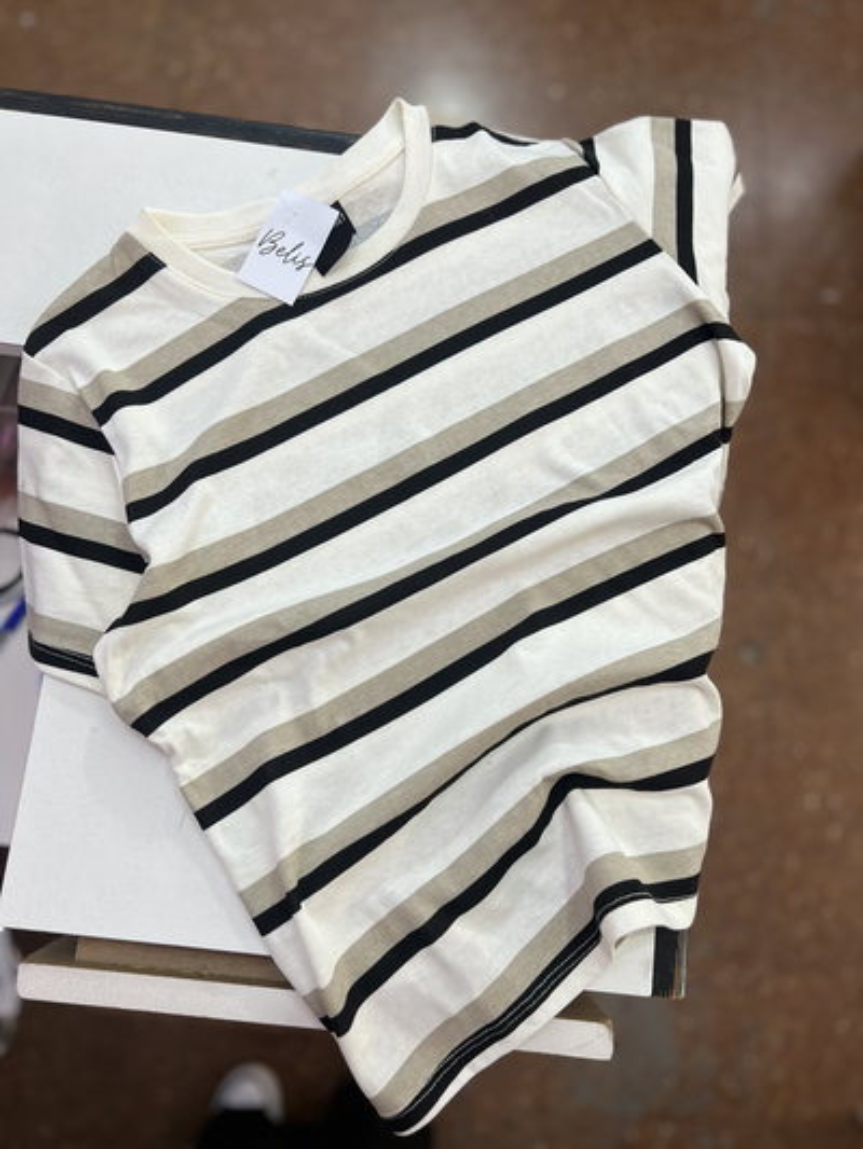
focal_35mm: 26
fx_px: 864
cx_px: 432
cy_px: 574
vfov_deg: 67.3
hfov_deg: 53.1
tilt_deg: -77.9
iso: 64
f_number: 1.5
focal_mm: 5.7
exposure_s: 1/100
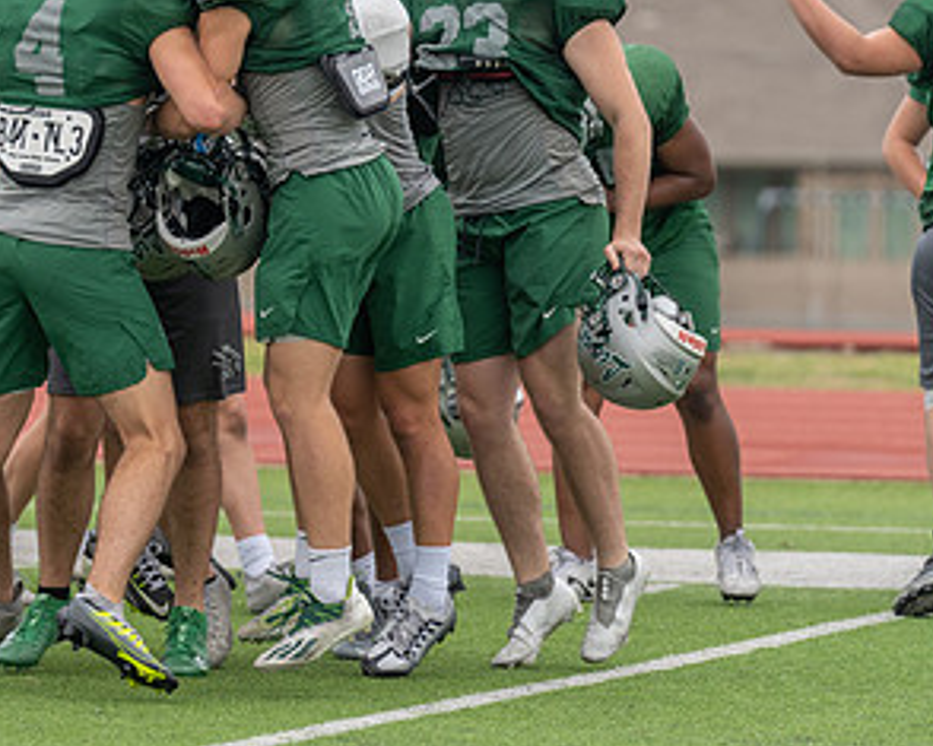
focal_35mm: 370
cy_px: 195
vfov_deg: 4.2
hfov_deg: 5.2
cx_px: 76
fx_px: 10213
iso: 250
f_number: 3.5
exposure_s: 1/1250
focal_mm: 200
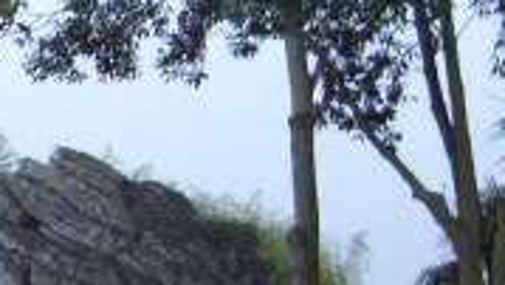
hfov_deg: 13.7
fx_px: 2037
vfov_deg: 8.0
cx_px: -104
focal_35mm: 152
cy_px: 243
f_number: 2.8
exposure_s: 1/10
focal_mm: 8
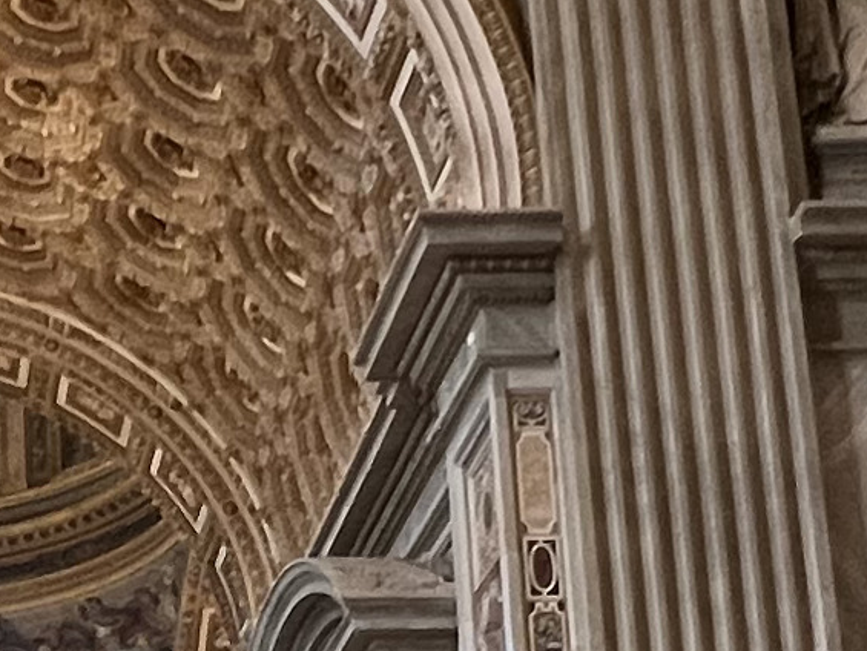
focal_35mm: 92
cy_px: 924
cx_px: -180
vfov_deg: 15.1
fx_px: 2305
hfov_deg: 20.0
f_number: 1.8
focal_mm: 1.57
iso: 250
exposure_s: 1/50
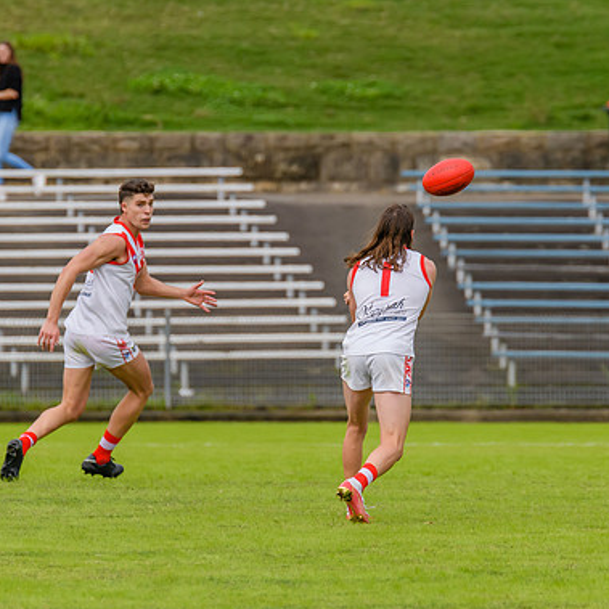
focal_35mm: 721
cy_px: 346
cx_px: 317
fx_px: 14351
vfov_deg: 2.4
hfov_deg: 2.4
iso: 800
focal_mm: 420
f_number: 6.3
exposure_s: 1/2500
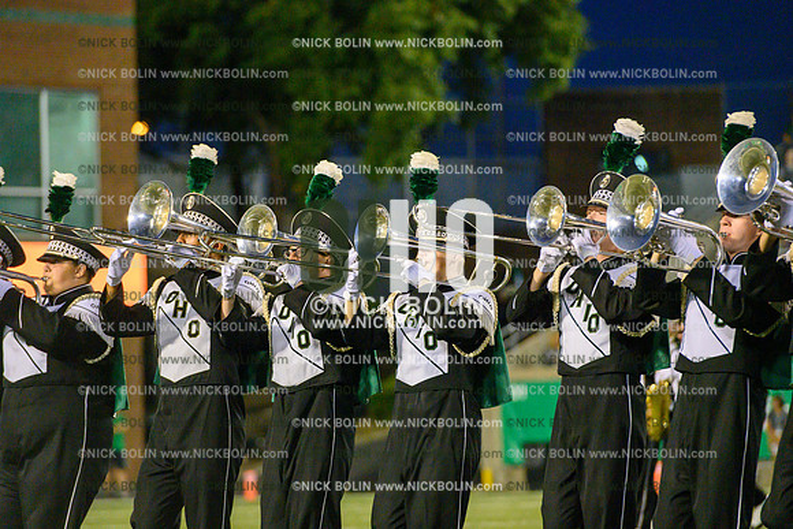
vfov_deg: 6.9
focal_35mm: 200
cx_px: 396
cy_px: 264
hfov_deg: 10.3
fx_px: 4406
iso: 10000
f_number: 4
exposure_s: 1/1000
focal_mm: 200
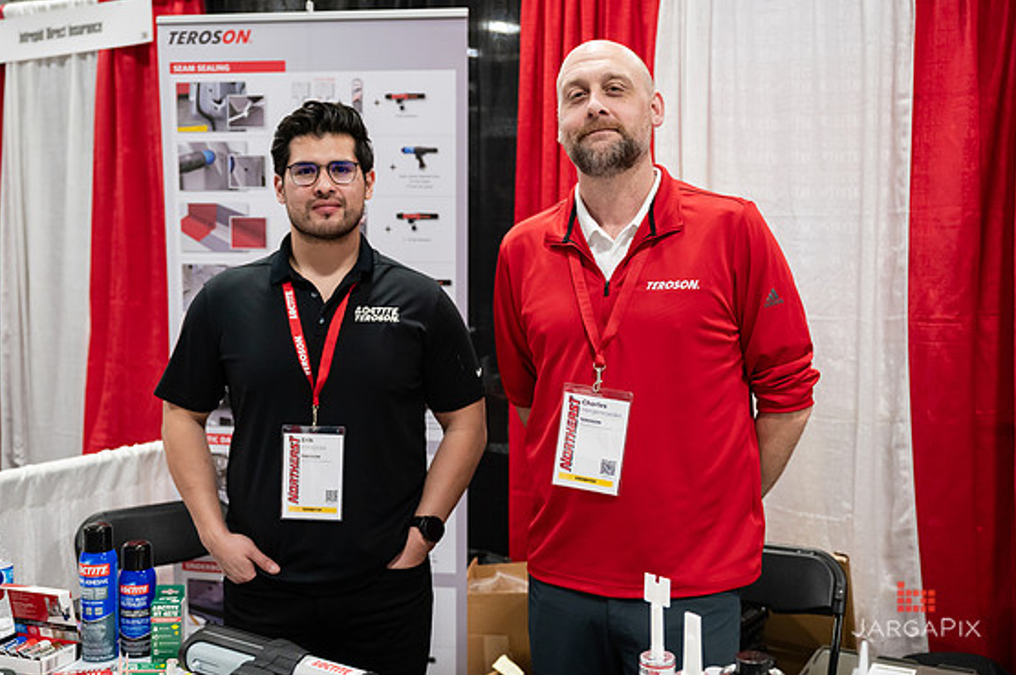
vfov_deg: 31.8
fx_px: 1184
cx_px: 497
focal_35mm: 42
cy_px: 306
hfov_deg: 46.4
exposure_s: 1/200
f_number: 3.2
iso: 3200
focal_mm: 38
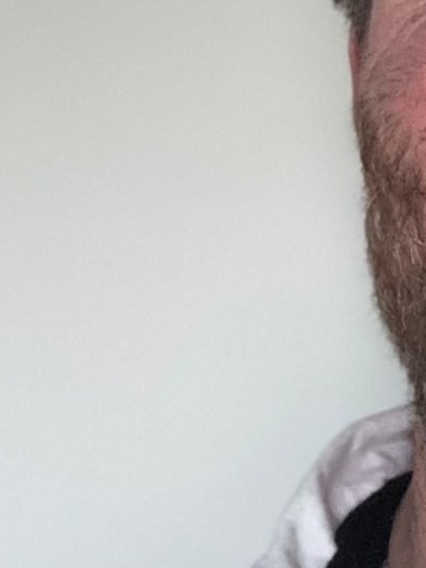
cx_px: 587
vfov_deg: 19.4
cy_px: -47
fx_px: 1593
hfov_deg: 14.5
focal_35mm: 97
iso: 250
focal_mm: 2.69
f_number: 1.9
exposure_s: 1/50
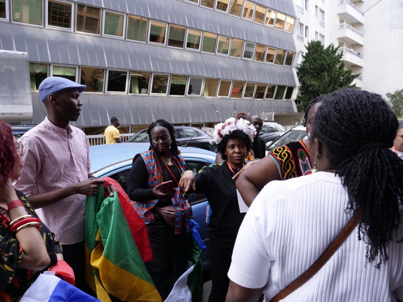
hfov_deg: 69.4
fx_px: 291
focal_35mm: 25
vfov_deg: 54.9
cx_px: 205
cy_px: 149
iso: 200
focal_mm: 12
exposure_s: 1/200
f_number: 3.5
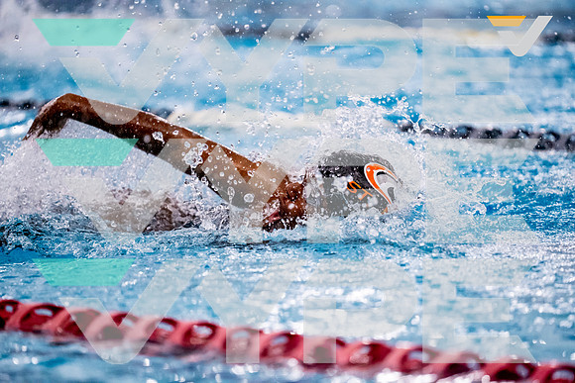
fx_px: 3195
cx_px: 288
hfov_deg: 10.3
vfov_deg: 6.9
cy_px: 192
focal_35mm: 200
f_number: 2.8
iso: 6400
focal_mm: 200
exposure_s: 1/1250
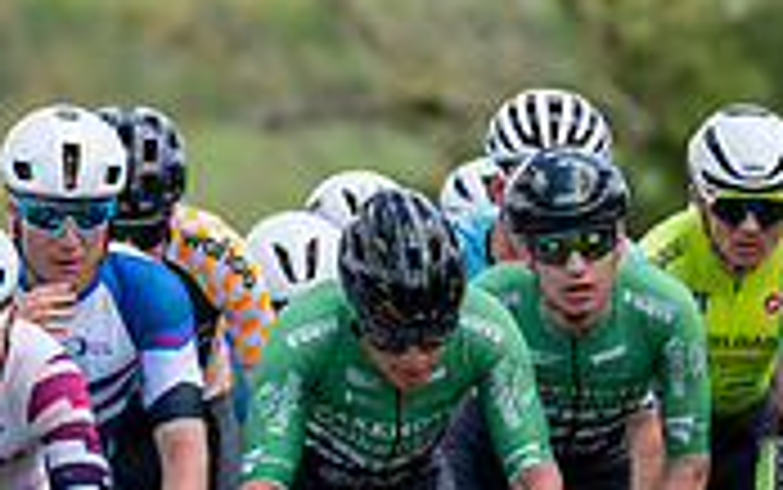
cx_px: 447
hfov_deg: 2.4
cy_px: 145
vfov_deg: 1.5
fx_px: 18620
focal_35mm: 872
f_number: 3.5
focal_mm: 200
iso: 250
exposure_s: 1/1000
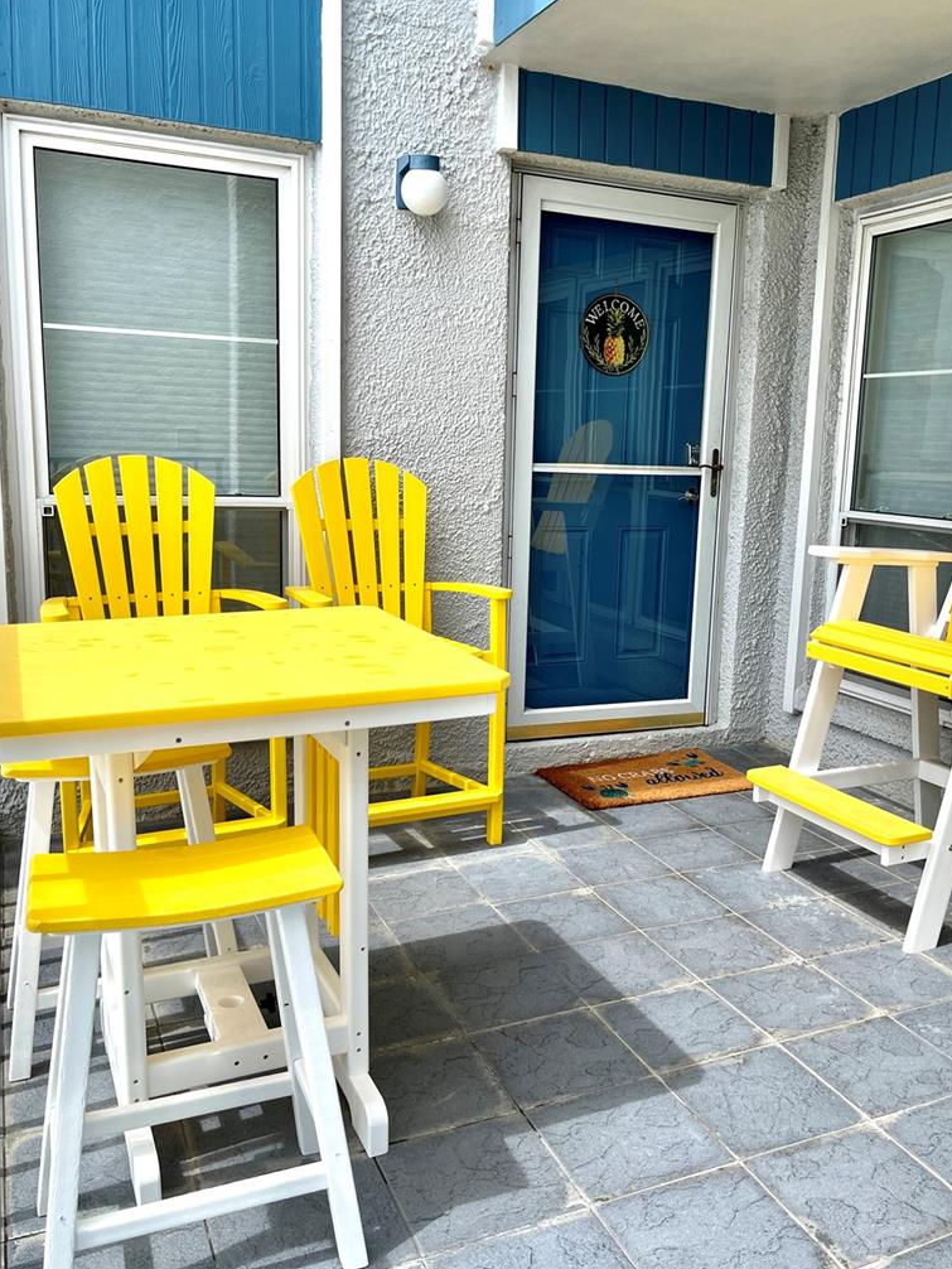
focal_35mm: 31
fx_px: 1136
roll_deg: -1.5
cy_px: 642
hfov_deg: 45.3
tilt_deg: -9.3
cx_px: 550
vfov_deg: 58.3
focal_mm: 5.1
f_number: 1.6
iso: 32
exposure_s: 1/2545
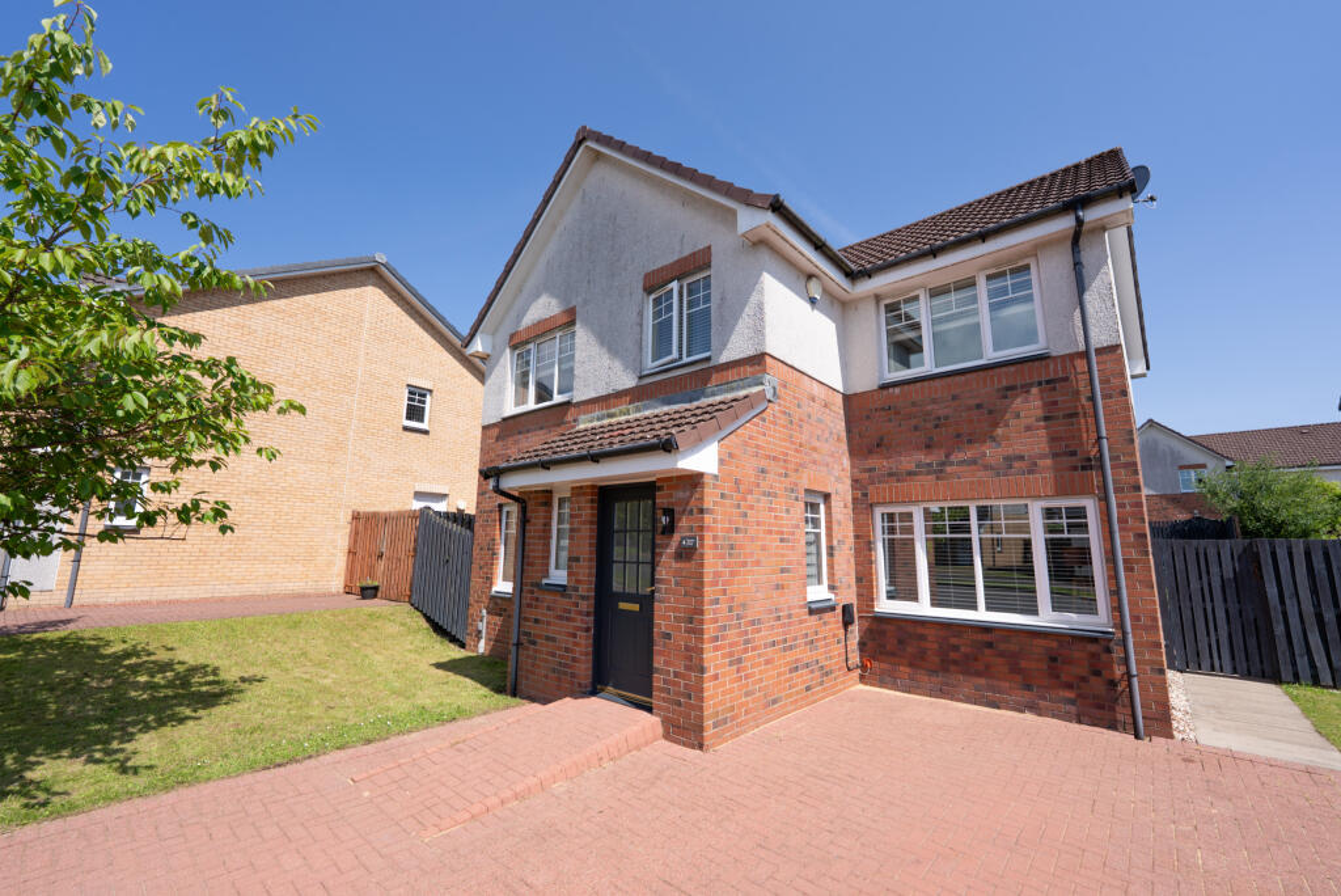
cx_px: 670
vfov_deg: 81.3
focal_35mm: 14
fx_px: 522
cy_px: 448
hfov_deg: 104.2
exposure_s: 1/160
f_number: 8
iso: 80
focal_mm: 14
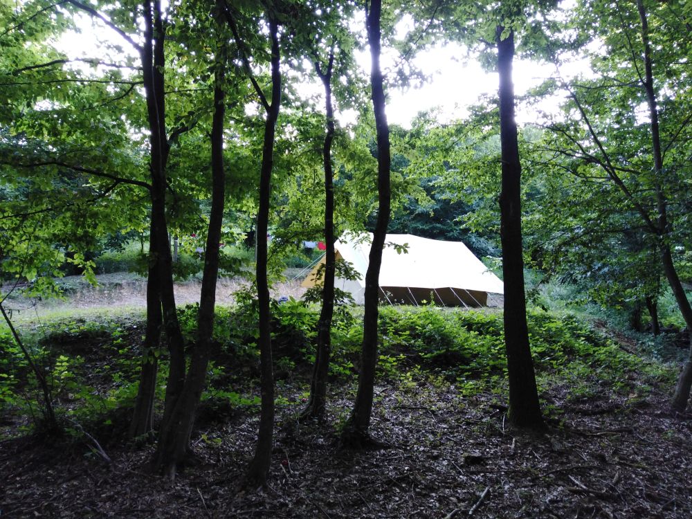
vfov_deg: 53.1
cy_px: 260
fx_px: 520
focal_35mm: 26
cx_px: 346
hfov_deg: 67.3
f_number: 2.2
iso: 186
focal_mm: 3.46
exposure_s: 1/33.3
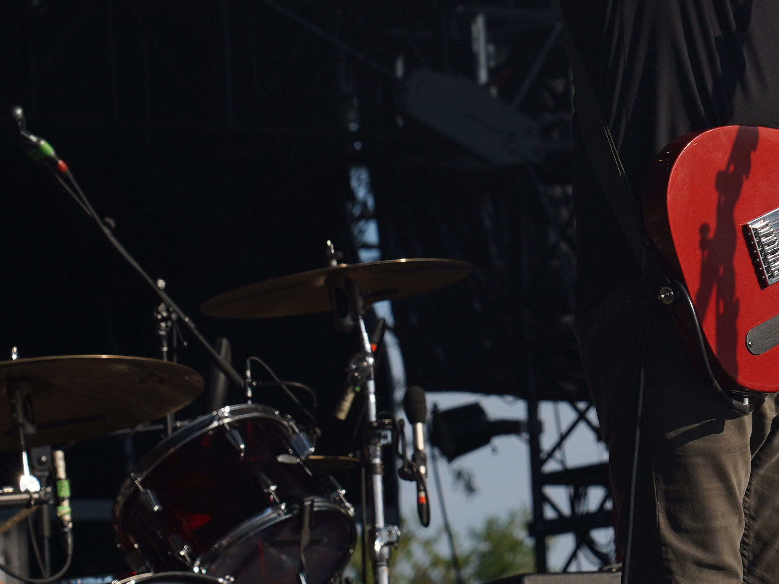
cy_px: -85
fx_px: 6301
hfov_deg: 7.1
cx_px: 740
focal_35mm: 280
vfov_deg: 5.3
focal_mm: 105
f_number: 8
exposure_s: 1/500
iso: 100
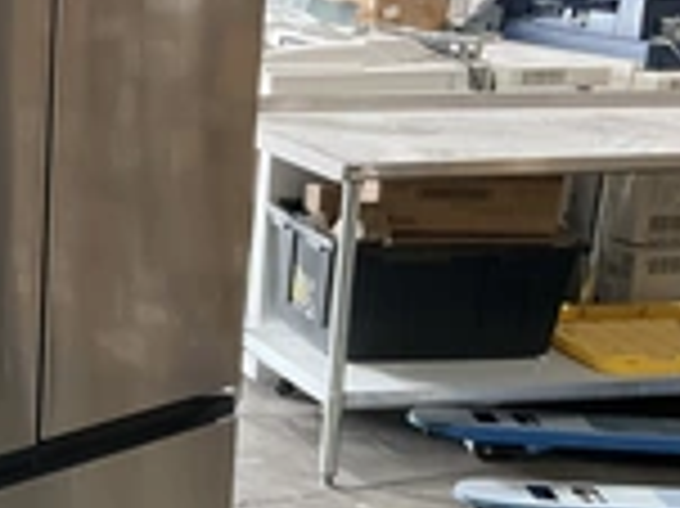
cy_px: 265
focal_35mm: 77
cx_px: -90
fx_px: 1511
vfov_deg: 19.1
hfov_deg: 23.6
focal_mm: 3
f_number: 1.8
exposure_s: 1/60
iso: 160
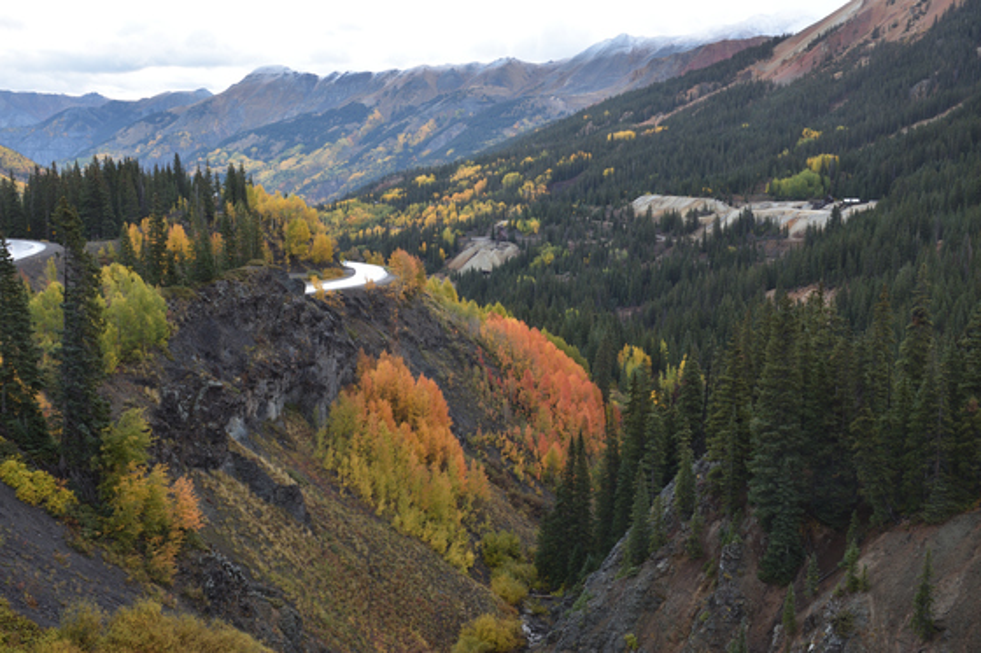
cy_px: 326
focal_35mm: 40
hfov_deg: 47.9
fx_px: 1103
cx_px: 490
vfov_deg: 33.0
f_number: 11
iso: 100
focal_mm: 27
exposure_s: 1/1.6
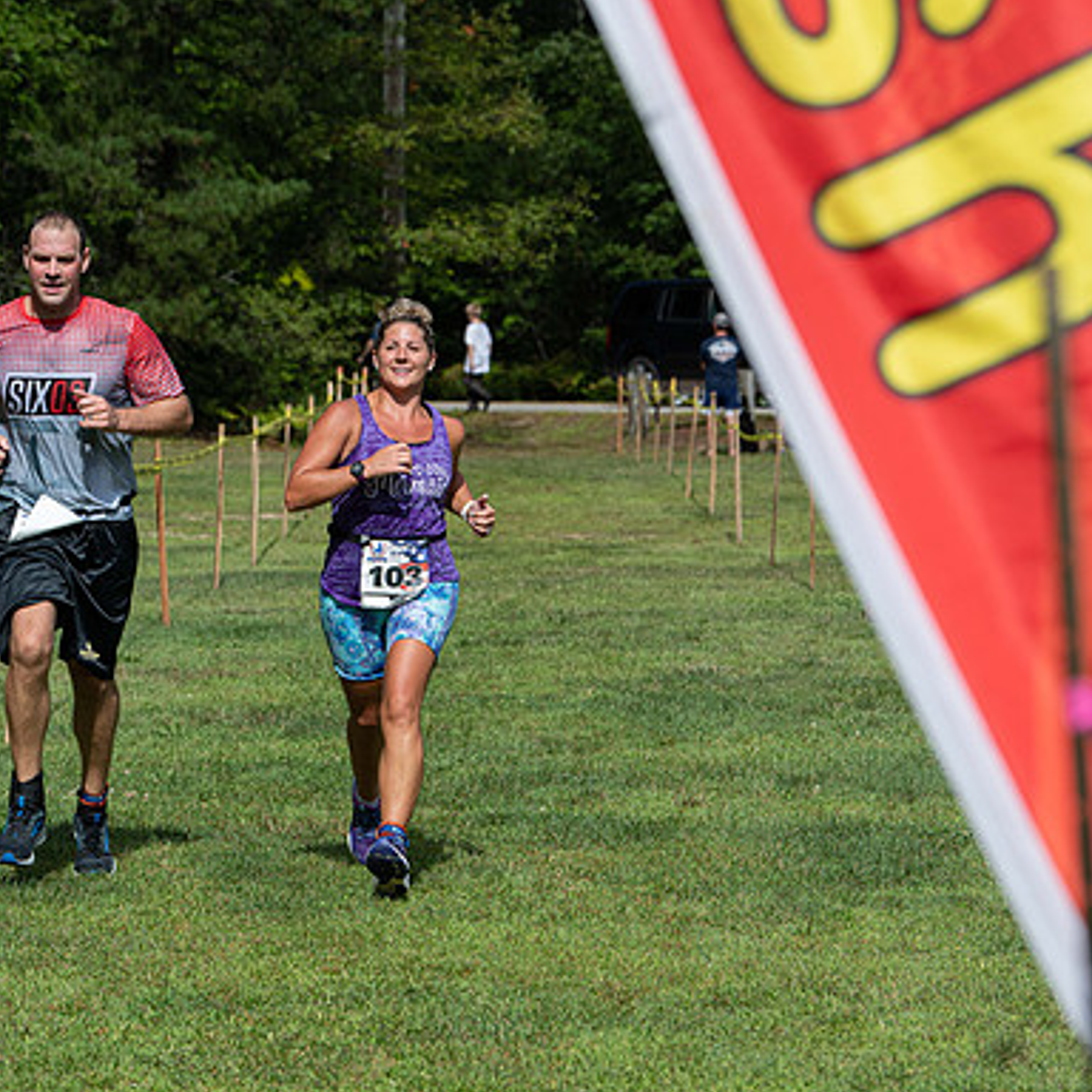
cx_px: 313
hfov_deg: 10.5
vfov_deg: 10.5
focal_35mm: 167
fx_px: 5960
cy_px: 547
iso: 200
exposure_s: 1/1250
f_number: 6.3
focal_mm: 130
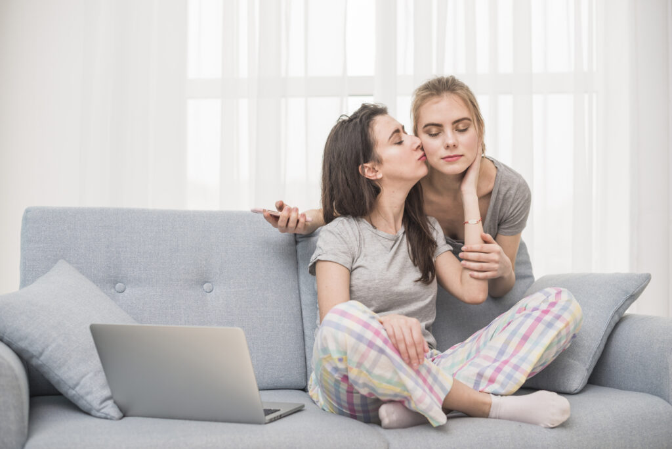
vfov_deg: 27.0
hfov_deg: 39.6
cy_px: 224
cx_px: 336
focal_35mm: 50
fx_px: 933
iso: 320
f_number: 3.2
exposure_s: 1/160
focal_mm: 50
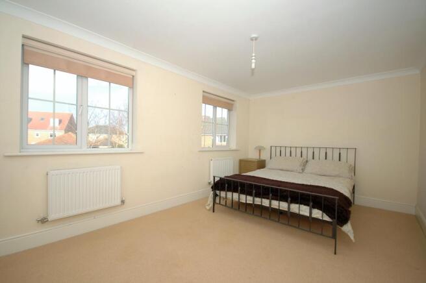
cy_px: 142
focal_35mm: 15
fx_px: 177
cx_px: 213
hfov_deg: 100.4
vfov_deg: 77.2
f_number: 4
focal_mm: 10
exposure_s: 1/320
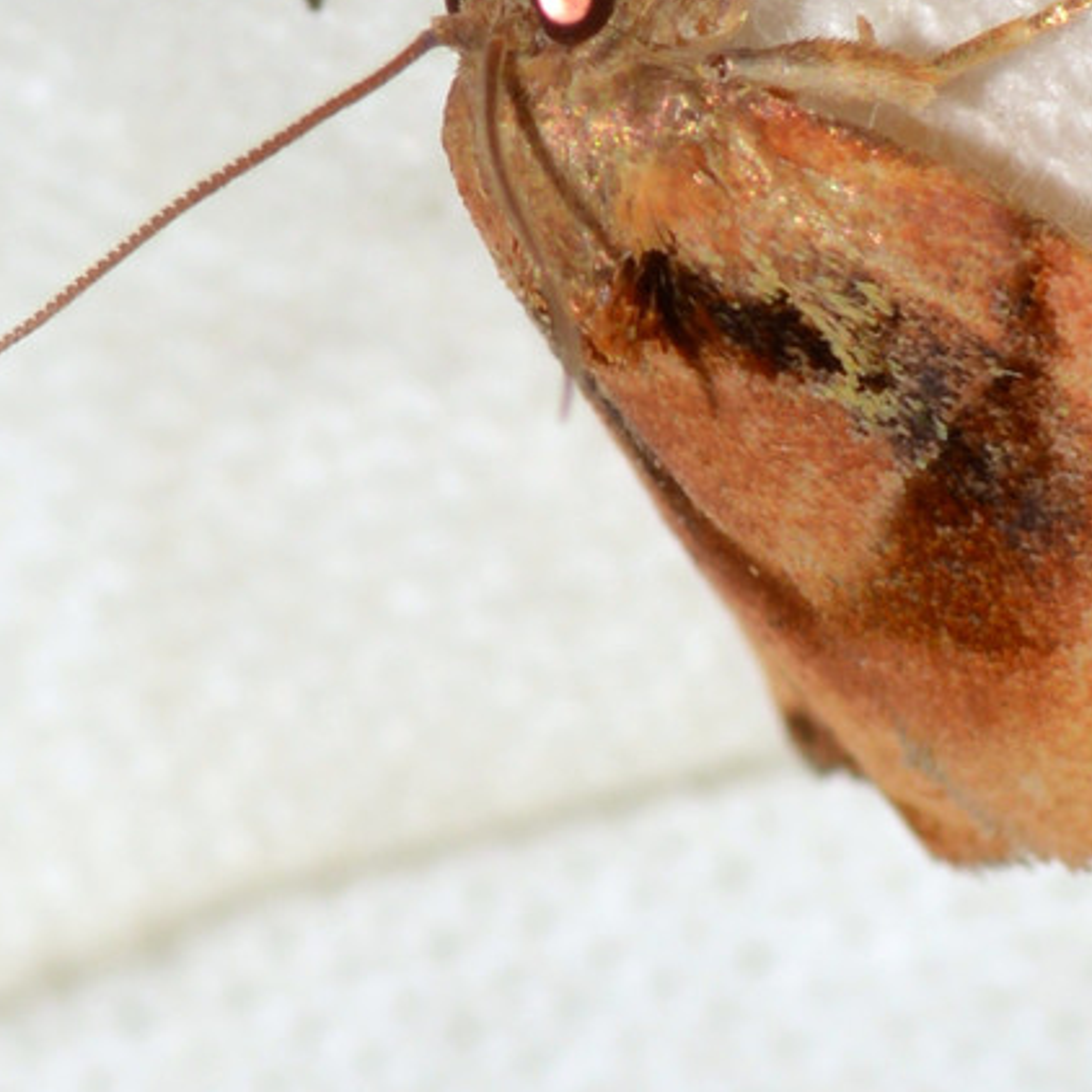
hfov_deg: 6.0
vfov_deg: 6.0
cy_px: 396
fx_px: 10350
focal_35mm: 290
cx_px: 864
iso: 100
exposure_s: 1/200
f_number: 18
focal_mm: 100
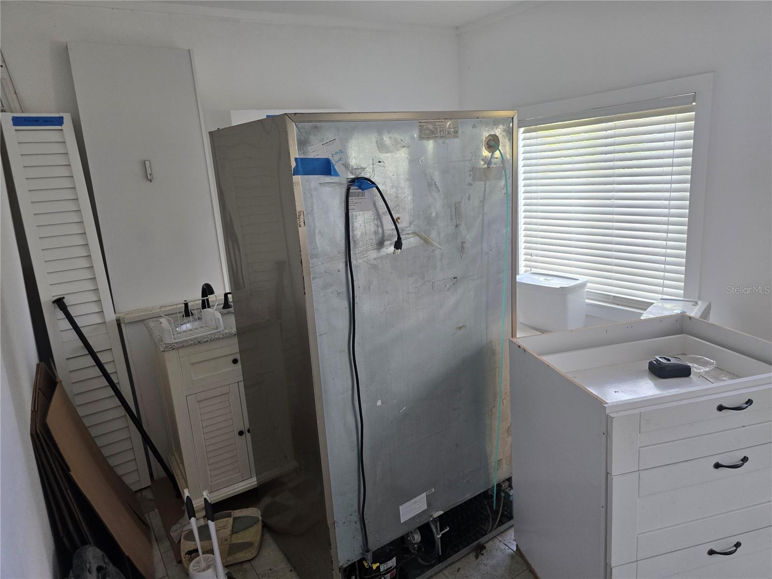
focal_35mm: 23
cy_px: 290
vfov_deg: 58.9
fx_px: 513
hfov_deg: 73.9
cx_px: 386
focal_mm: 6.3
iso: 200
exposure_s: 1/120
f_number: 1.7
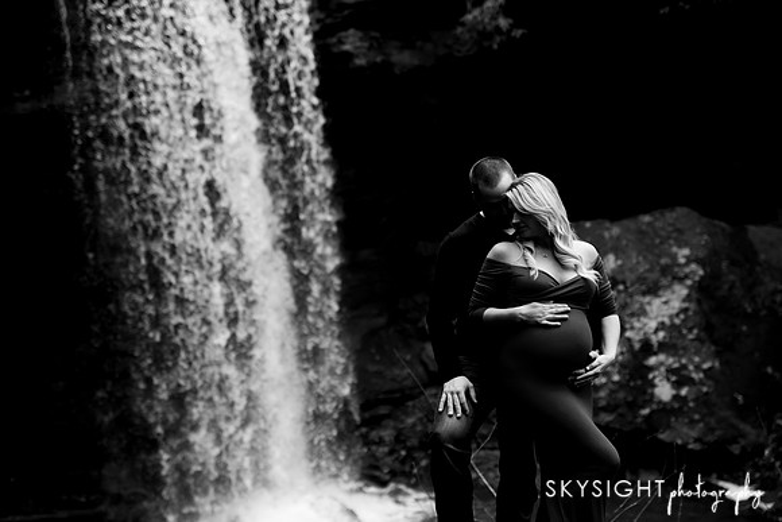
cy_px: 261
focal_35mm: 70
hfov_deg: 28.8
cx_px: 391
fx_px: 1521
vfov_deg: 19.5
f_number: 2.8
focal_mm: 70
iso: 800
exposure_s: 1/500
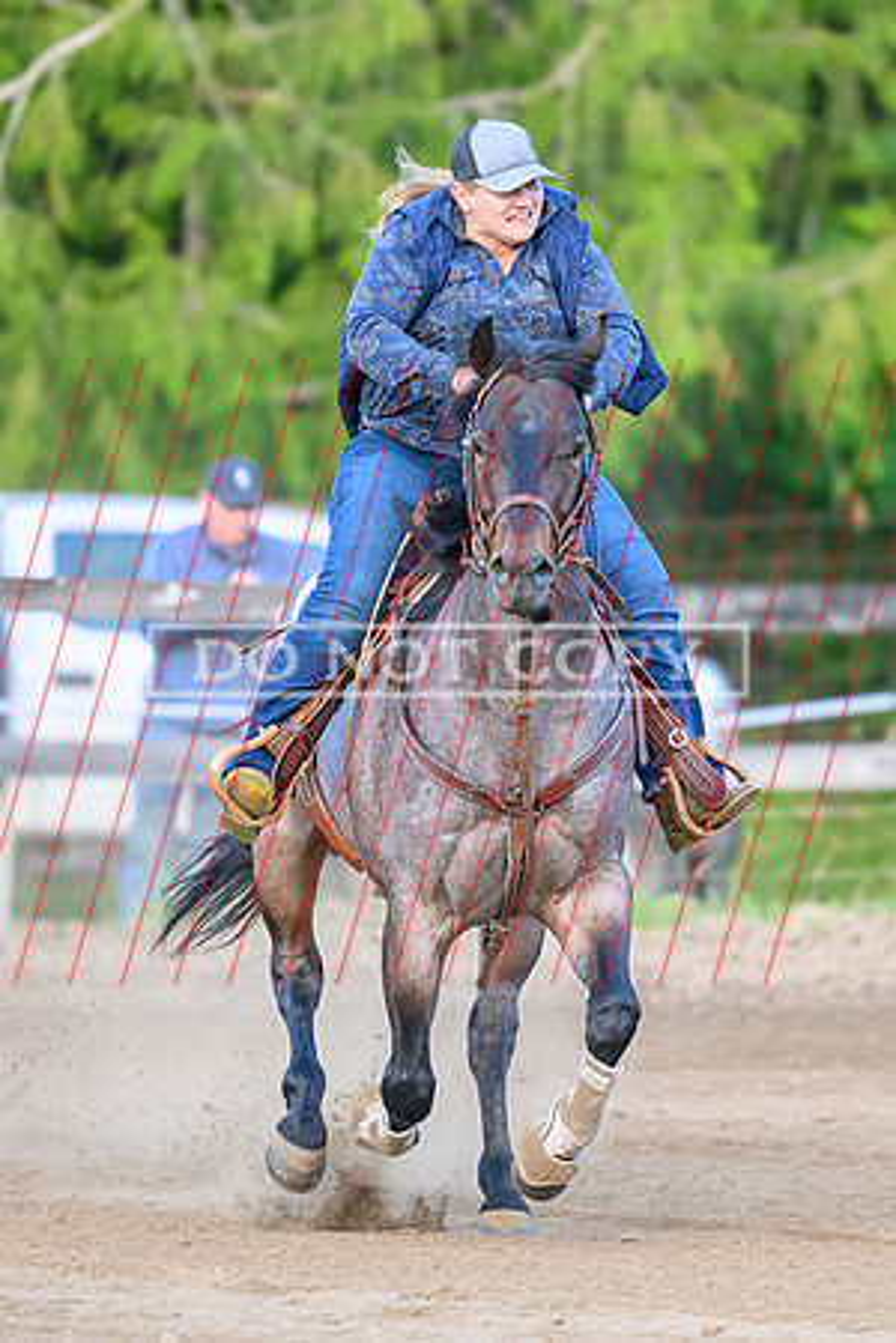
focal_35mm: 347
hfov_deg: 4.0
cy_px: 723
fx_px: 12940
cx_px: 570
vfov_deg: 5.9
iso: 2500
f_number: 2.8
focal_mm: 175
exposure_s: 1/2500
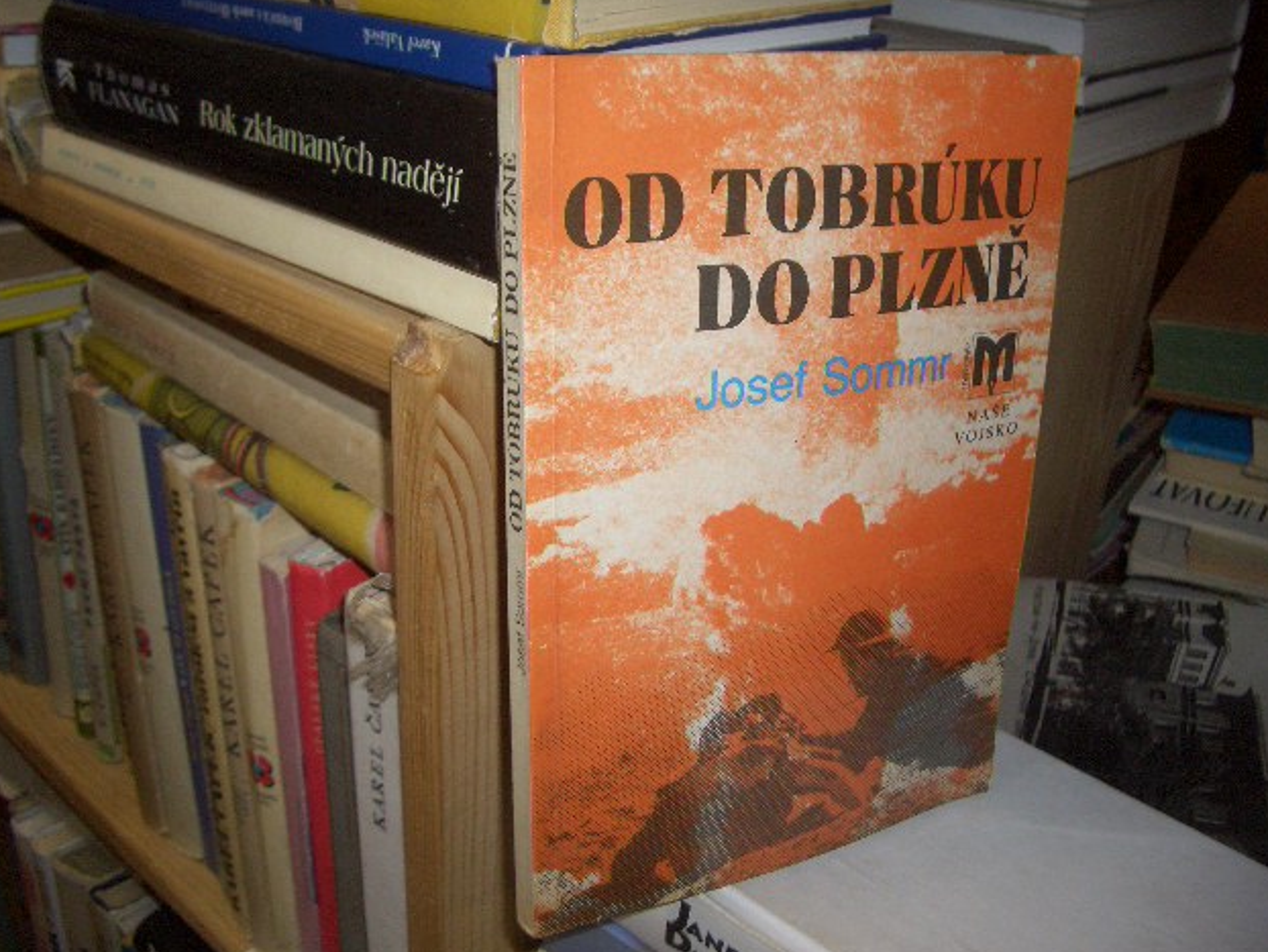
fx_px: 1319
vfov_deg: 39.7
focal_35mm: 36
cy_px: 475
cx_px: 644
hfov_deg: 51.3
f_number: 2.6
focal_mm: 5.8
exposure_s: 1/60
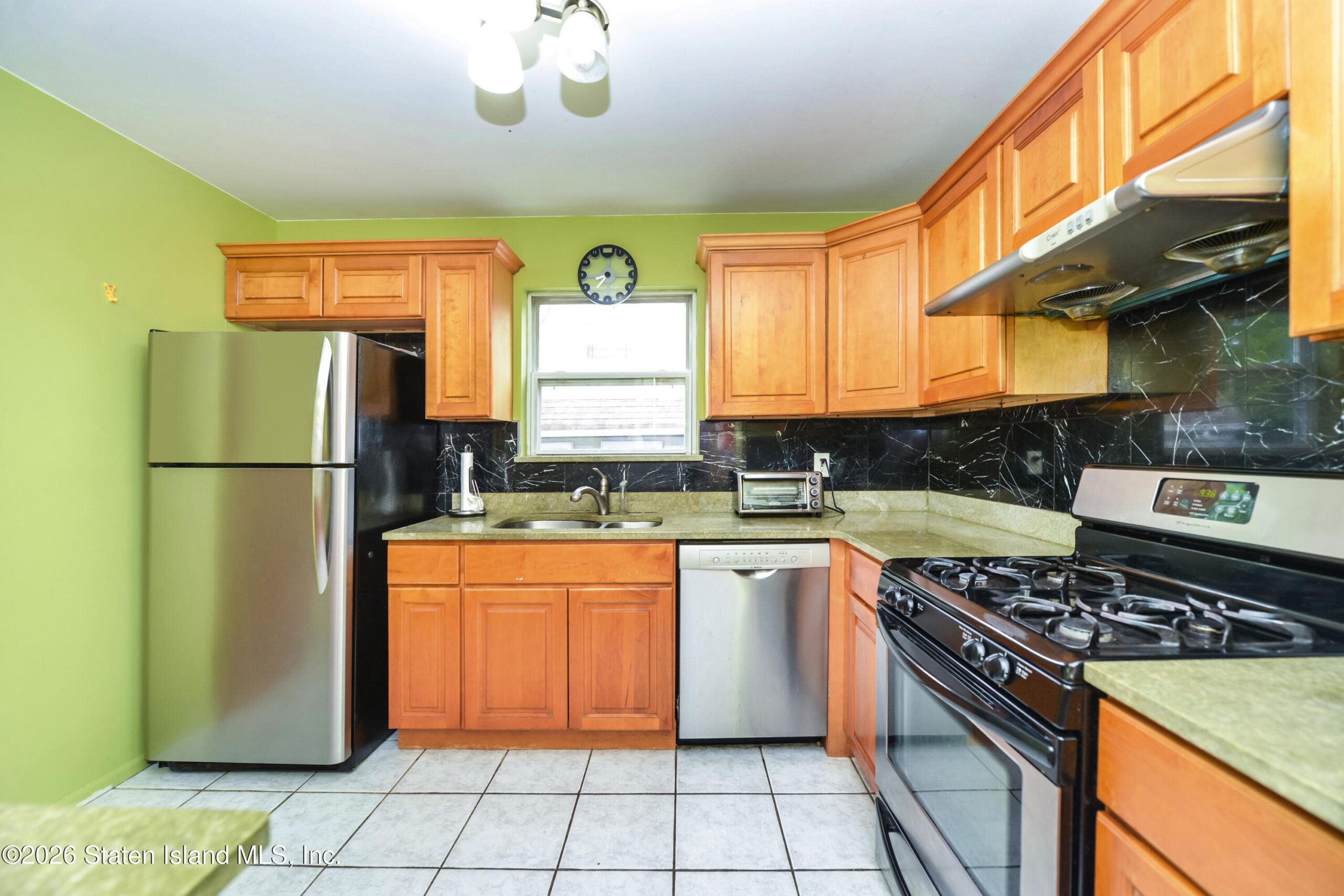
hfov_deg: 104.2
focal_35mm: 14
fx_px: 523
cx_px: 672
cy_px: 448
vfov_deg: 81.2
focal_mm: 14
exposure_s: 1/60
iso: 560
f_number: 4
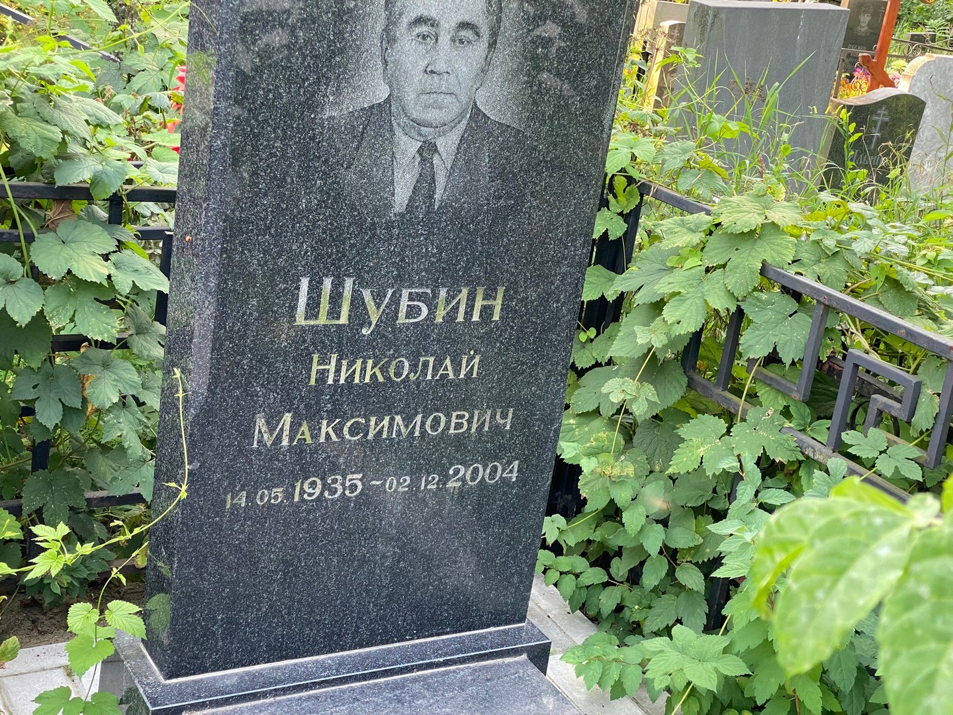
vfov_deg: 28.0
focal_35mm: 52
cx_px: 476
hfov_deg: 36.8
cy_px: 358
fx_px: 1432
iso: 100
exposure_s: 1/122
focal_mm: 6
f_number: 2
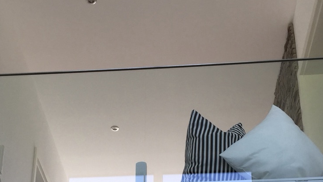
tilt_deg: +24.8
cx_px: 122
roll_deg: -2.6
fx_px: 591
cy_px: 255
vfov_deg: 16.3
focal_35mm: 69
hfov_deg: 30.5
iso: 32
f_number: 2.2
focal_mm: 4.15
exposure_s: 1/138
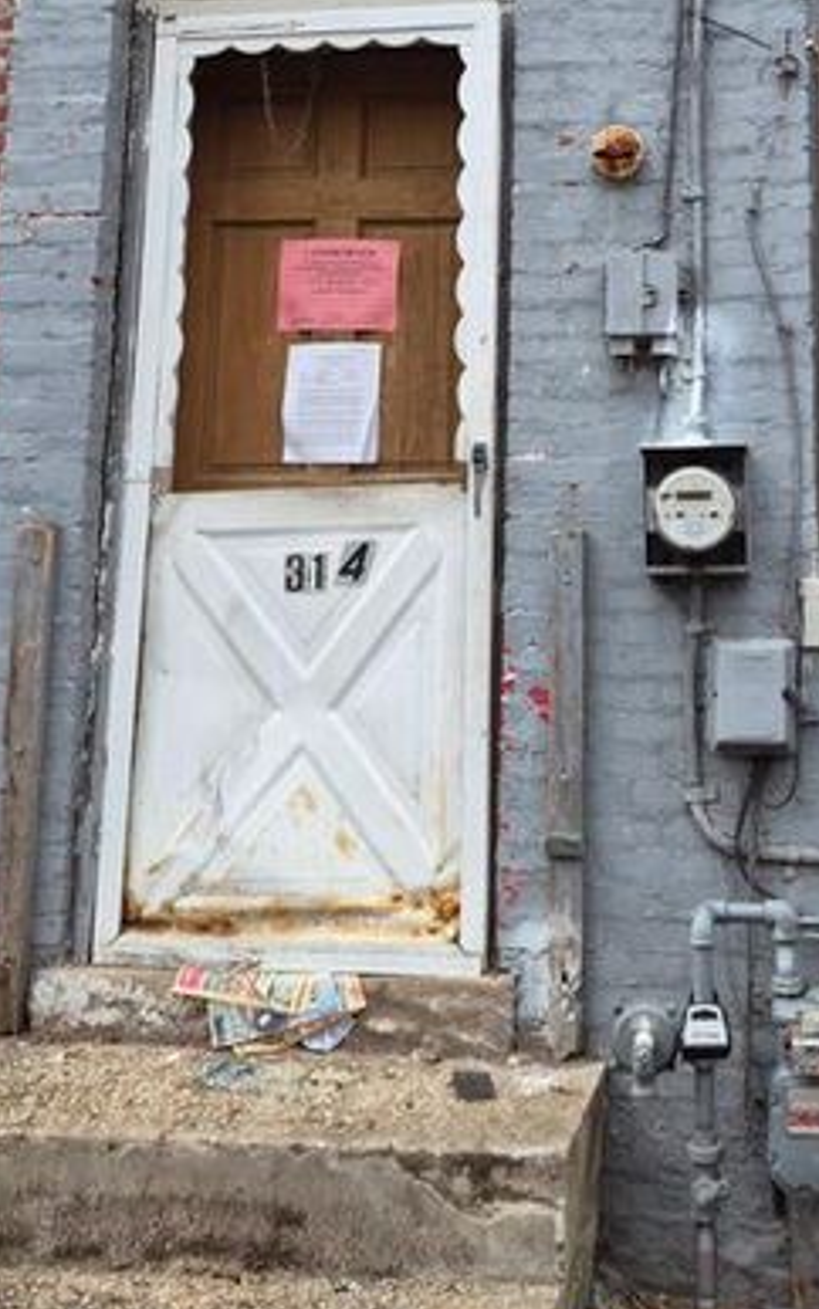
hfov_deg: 29.9
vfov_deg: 45.9
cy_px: 364
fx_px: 1499
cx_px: 643
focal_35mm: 42
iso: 32
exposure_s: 1/180
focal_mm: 5.4
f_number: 1.8
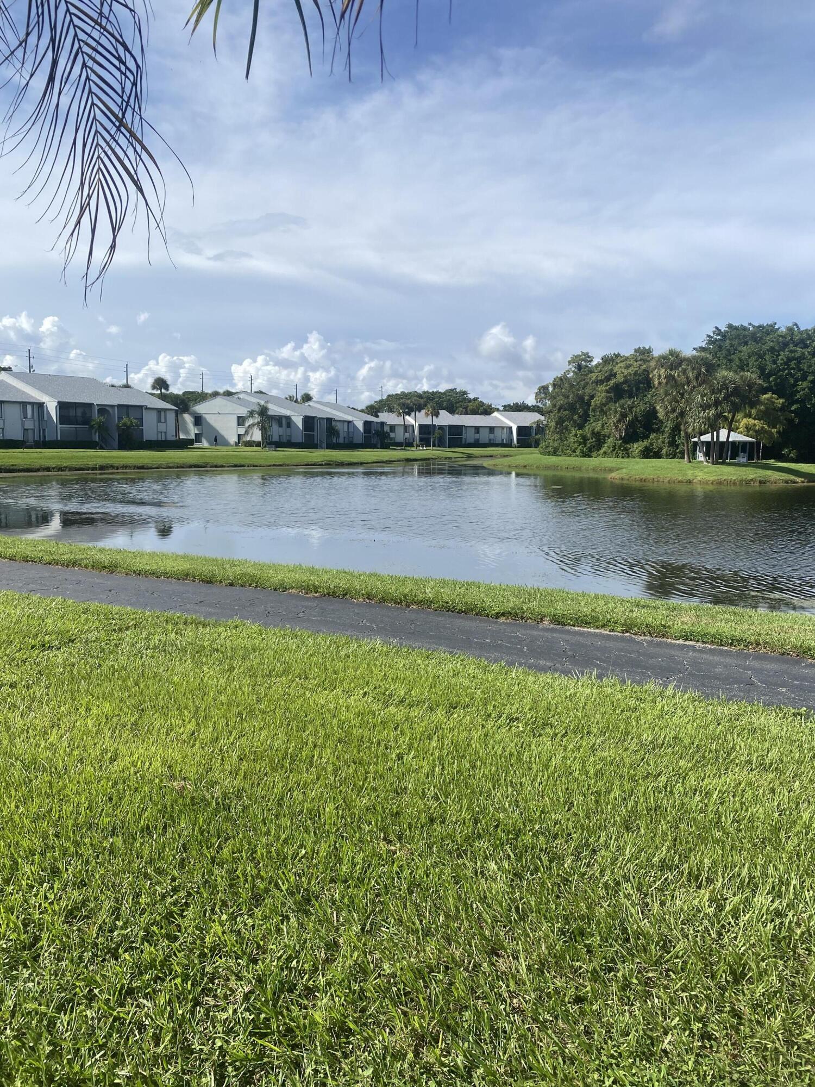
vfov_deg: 67.3
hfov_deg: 53.1
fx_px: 816
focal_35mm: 26
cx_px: 408
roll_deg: -0.6
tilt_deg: -5.8
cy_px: 544
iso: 32
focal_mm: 4.25
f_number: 1.8
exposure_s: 1/4115
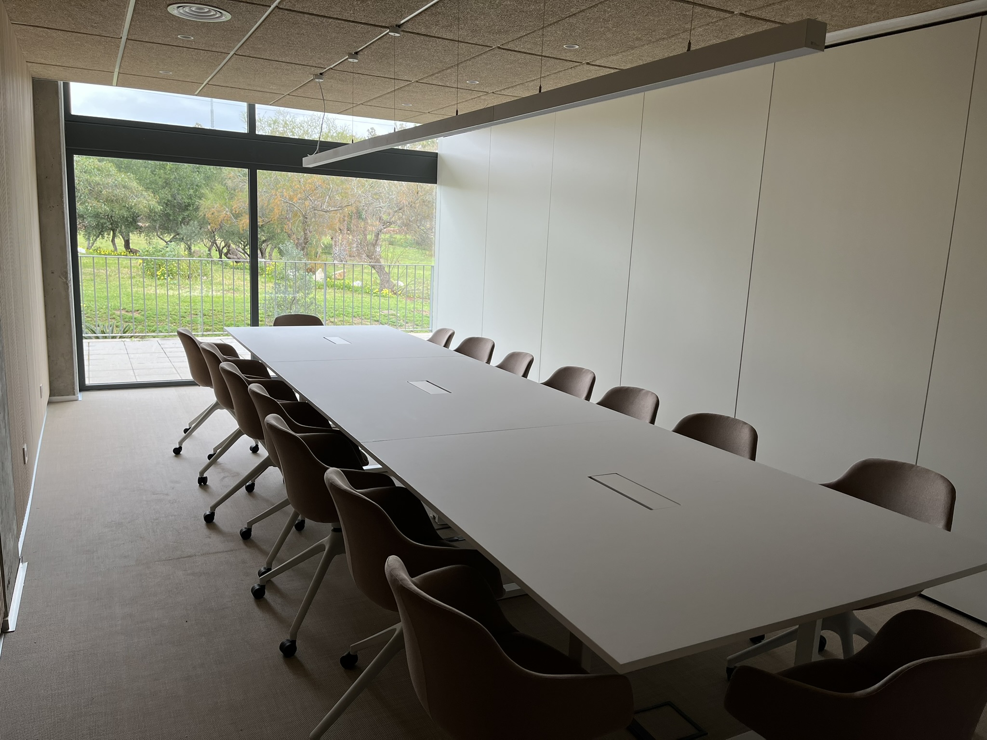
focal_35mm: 26
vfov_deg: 53.1
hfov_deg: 67.3
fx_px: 741
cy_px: 370
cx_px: 494
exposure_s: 1/305
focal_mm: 5.1
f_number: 1.6
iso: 50
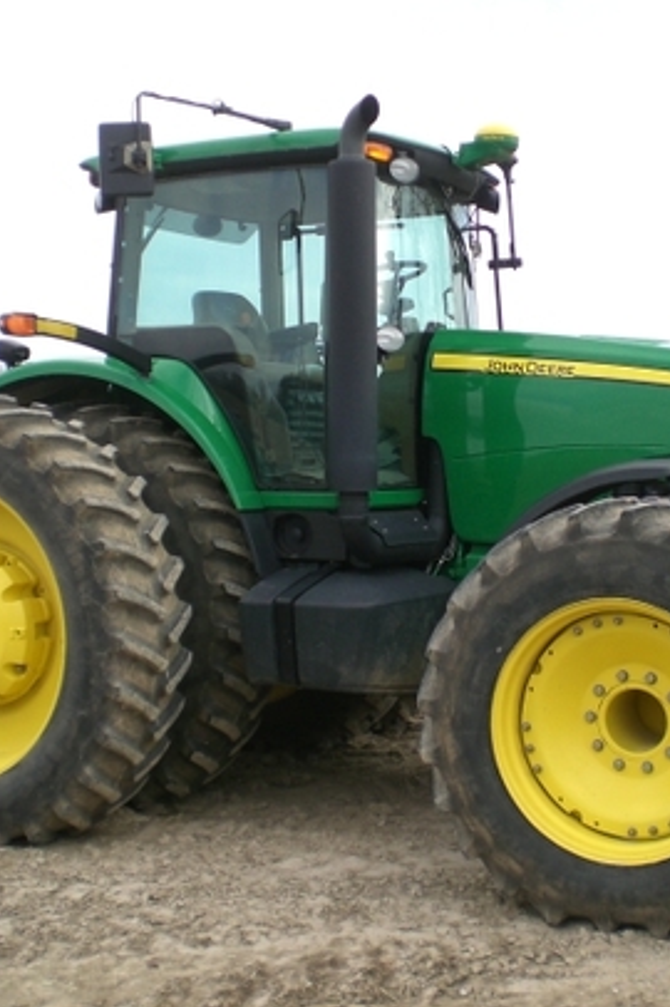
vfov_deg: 37.5
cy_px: 504
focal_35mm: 53
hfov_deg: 25.2
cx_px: 489
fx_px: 1482
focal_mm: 6.3
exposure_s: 1/250
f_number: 3.1
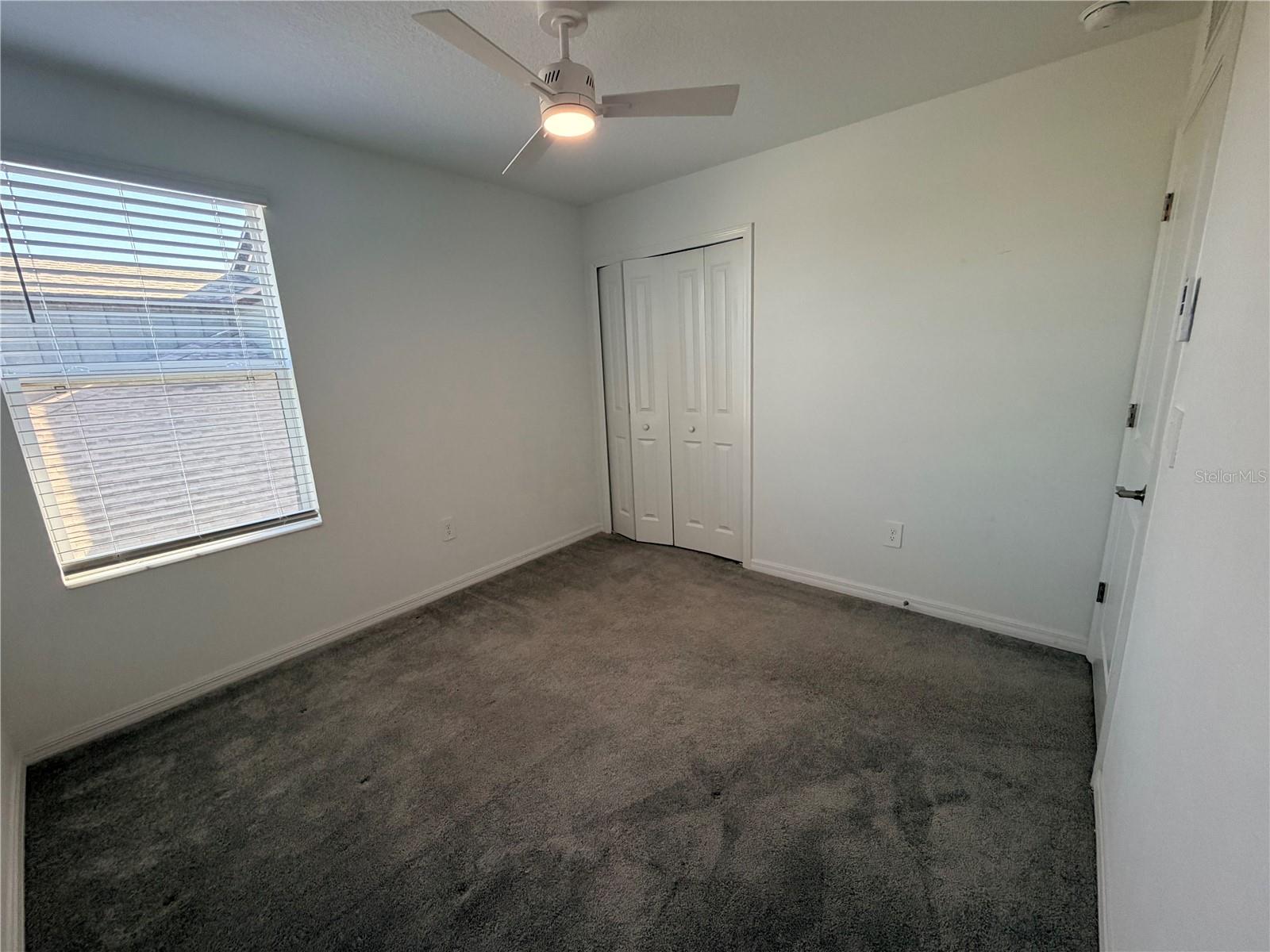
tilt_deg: -12.4
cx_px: 635
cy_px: 476
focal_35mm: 14
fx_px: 514
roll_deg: +3.1
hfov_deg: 102.1
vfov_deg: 85.7
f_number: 2.2
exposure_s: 1/120
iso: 200
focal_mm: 2.22
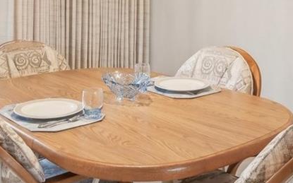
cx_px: 157
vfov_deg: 22.2
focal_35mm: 55
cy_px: -22
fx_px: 439
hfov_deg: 36.9
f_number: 8
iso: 400
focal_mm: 14
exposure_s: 1/20
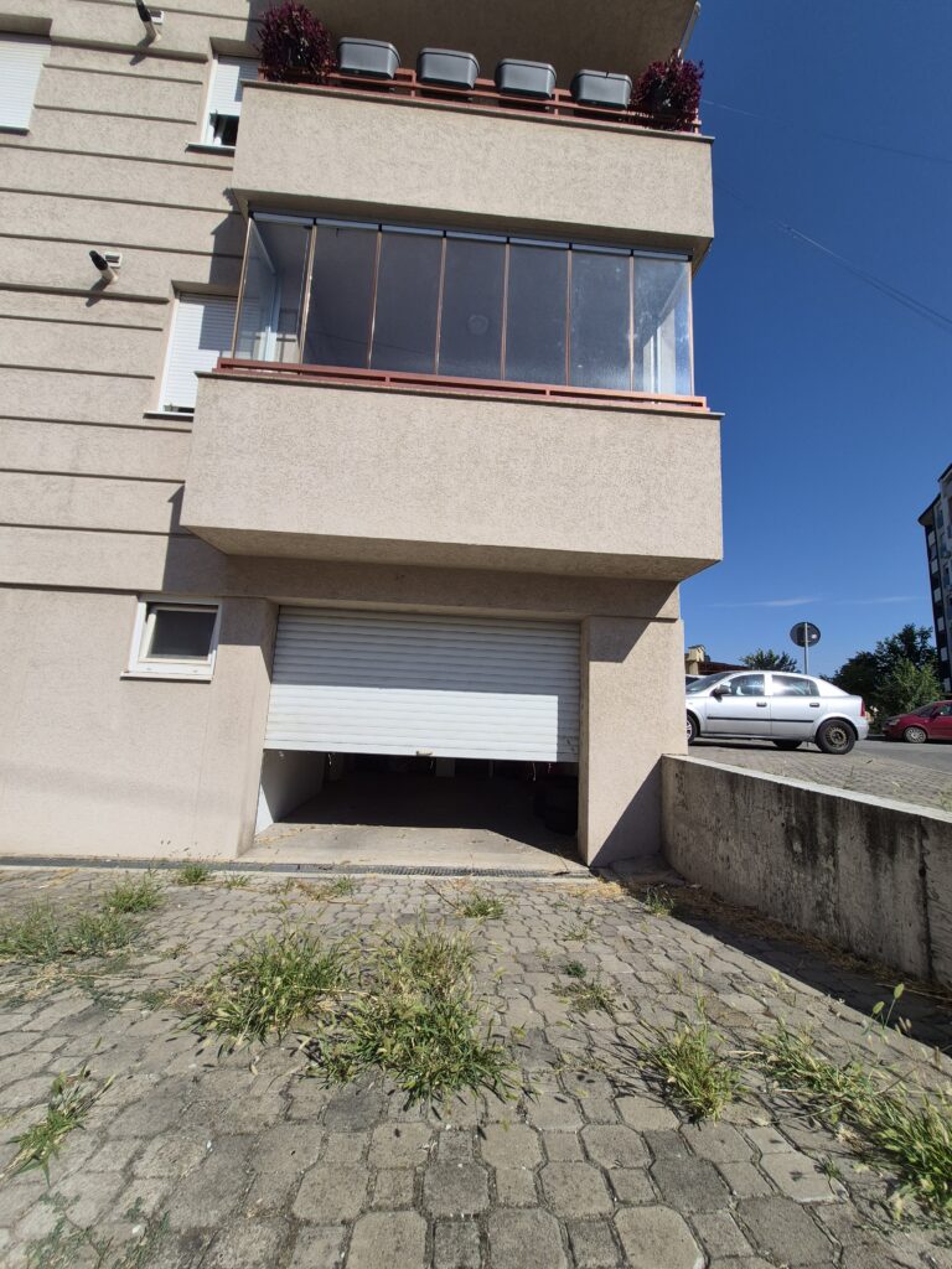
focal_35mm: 13
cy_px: 634
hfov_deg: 89.9
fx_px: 477
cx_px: 476
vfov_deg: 106.2
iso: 40
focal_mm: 1.74
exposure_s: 1/3088
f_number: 2.2
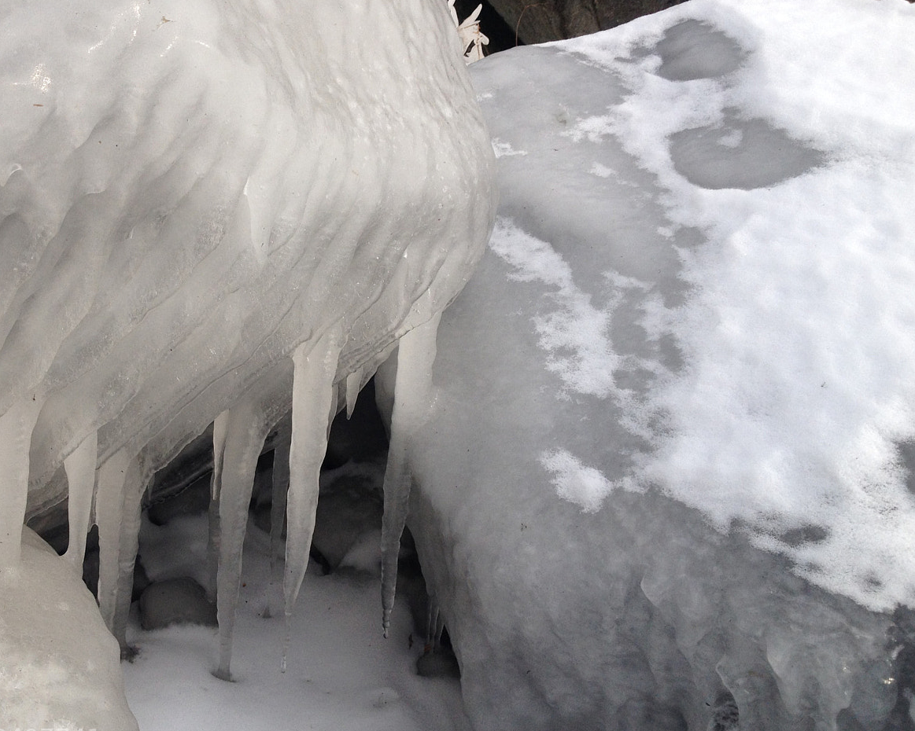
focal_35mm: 47
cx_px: 319
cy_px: 328
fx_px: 1273
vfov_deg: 32.1
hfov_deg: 39.2
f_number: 2.4
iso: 50
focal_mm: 4.28
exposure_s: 1/986
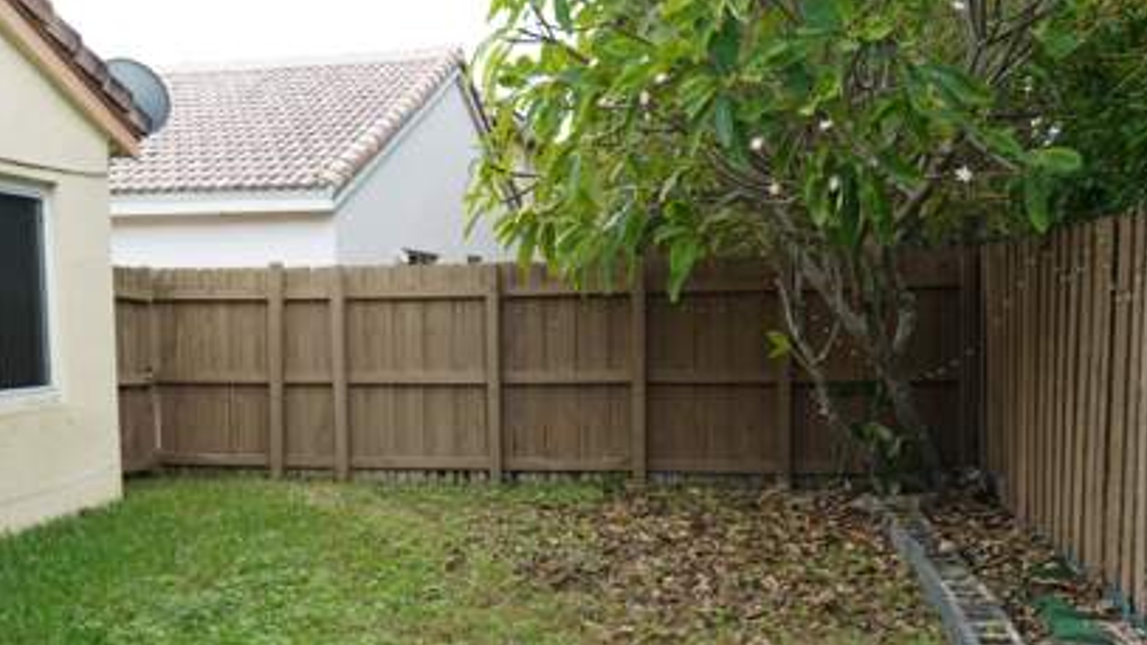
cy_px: 425
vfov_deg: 28.2
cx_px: 490
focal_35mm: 42
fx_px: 1277
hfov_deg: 48.2
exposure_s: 1/40
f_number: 14
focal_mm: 34
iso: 250
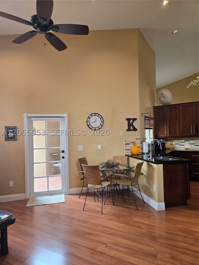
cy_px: 132
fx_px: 176
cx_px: 100
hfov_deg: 58.9
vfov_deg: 73.9
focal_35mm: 23
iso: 125
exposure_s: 1/120
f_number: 1.8
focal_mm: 5.4
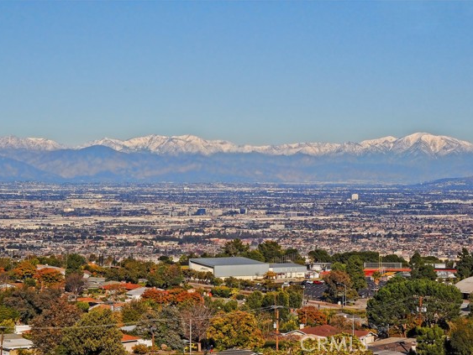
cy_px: 178
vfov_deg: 13.7
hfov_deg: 18.2
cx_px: 250
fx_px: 1477
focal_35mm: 108
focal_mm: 66
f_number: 16
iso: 200
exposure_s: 1/800
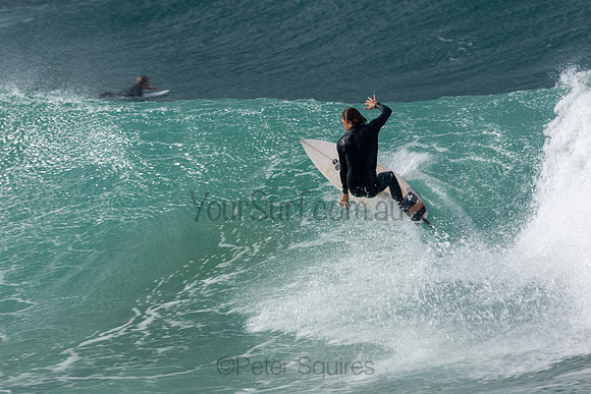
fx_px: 11822
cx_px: 296
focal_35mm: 720
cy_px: 197
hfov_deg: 2.9
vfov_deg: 1.9
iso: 100
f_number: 10
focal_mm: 480
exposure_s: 1/200
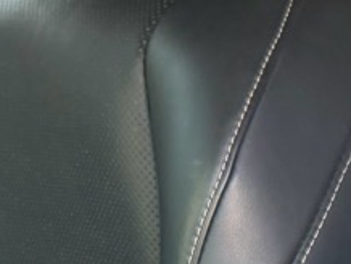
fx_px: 1787
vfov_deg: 7.9
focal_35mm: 176
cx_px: 757
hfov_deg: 10.2
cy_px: 602
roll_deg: -1.4
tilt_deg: -21.7
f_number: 1.78
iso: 200
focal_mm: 6.76
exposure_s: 1/111
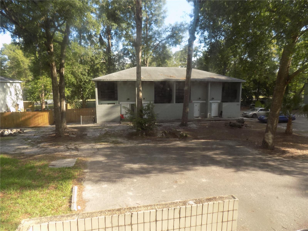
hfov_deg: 73.9
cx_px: 154
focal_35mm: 23
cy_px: 116
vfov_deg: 58.9
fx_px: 205
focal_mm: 4
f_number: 3.1
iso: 80
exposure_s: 1/200
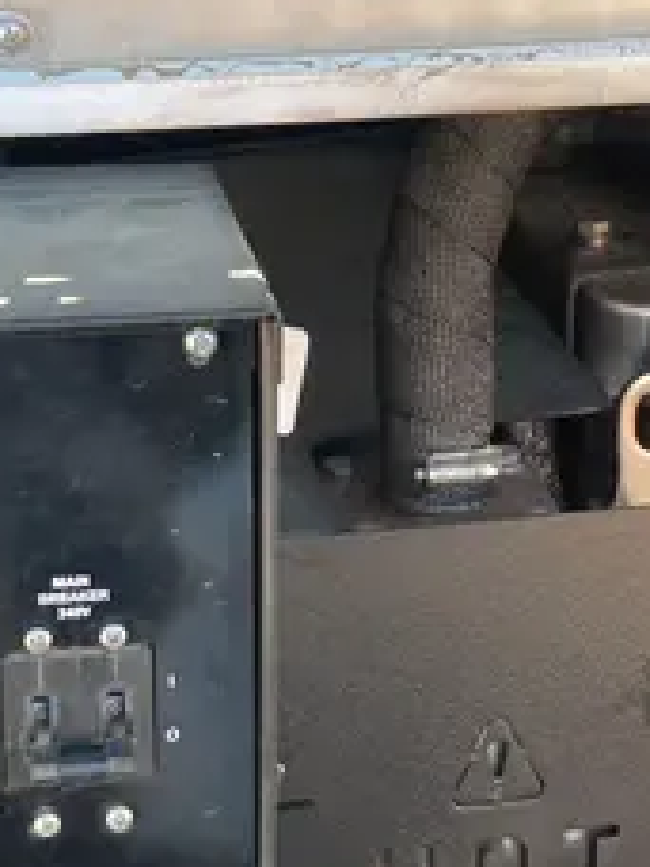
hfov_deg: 16.4
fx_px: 2253
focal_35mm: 90
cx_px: 407
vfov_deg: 21.8
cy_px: 462
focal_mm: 3.99
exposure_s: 1/121
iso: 32
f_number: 1.8
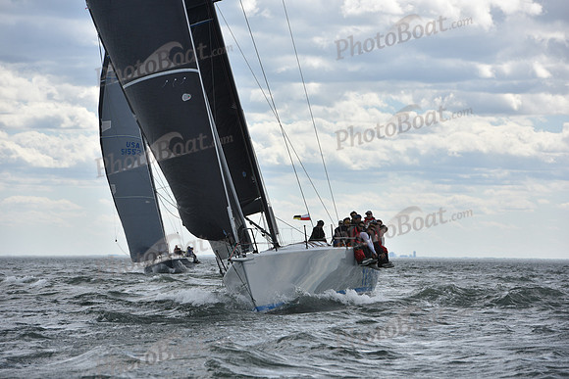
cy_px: 190
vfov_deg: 6.9
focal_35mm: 200
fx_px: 3162
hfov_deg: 10.3
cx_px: 284
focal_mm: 200
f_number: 9
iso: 320
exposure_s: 1/1000
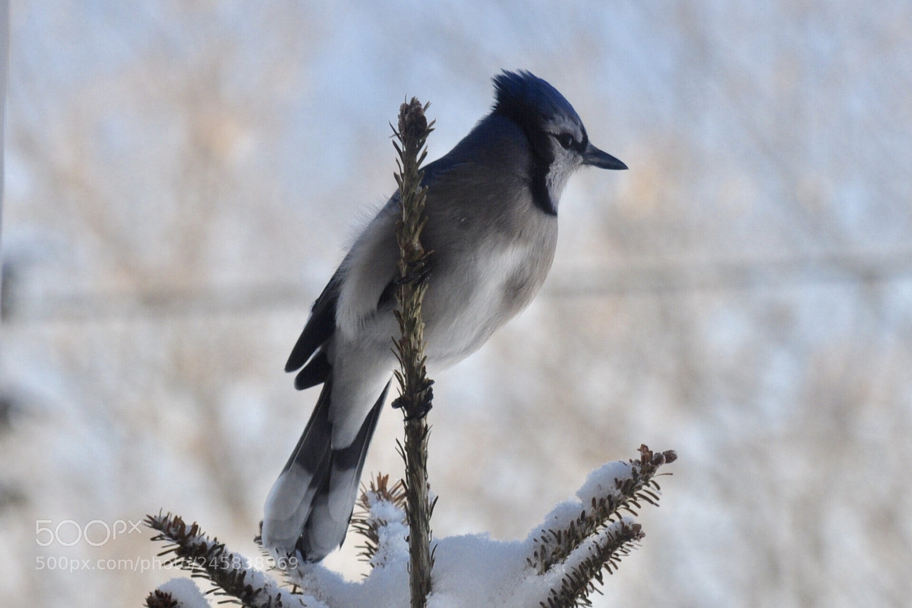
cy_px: 304
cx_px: 456
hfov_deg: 6.9
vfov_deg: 4.6
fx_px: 7600
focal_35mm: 300
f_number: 10
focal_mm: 200
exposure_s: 1/250
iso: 200
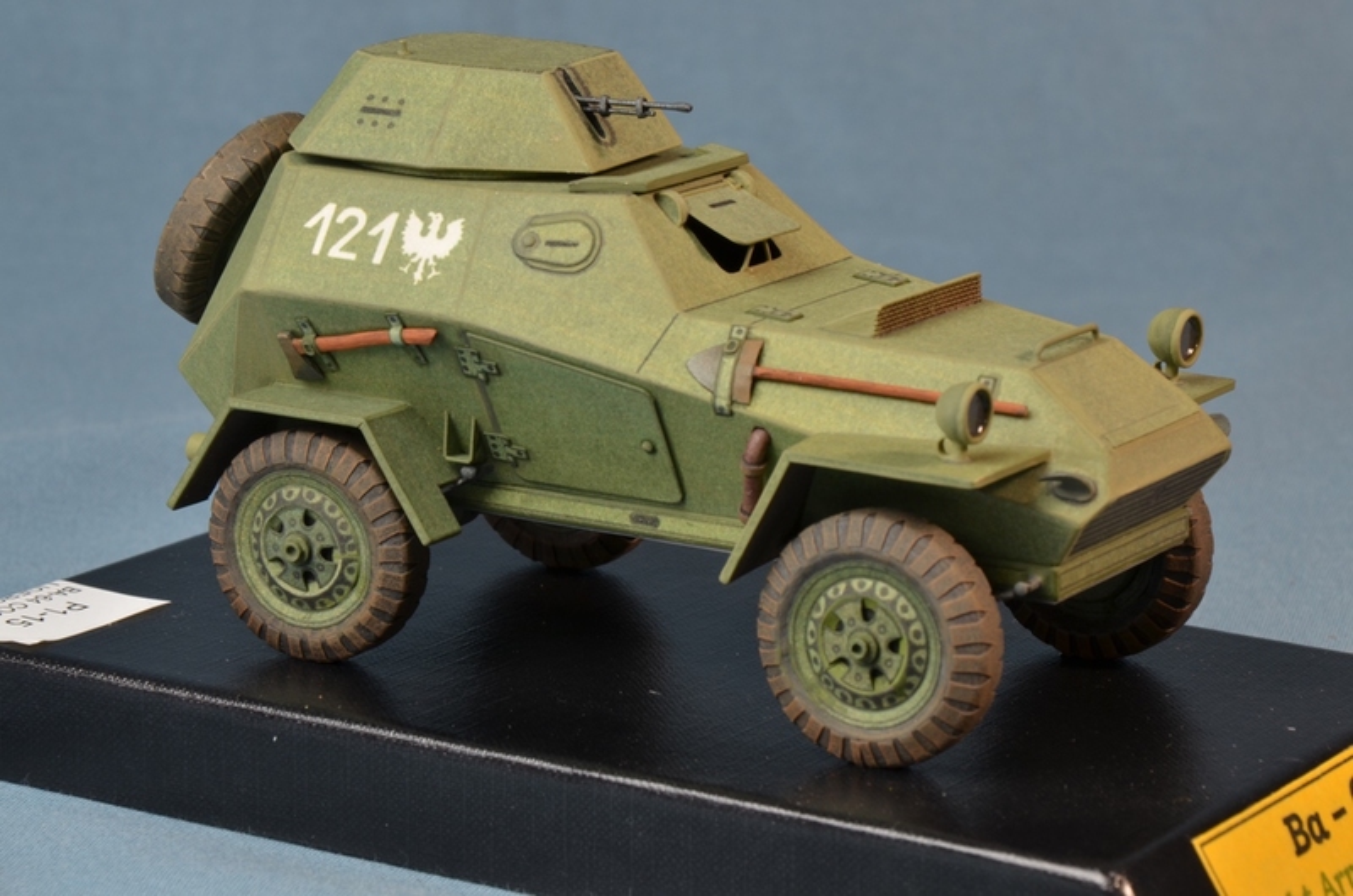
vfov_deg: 8.7
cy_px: 448
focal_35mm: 158
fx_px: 5908
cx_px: 676
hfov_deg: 13.1
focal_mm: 105
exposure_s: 1/3
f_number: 18
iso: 200
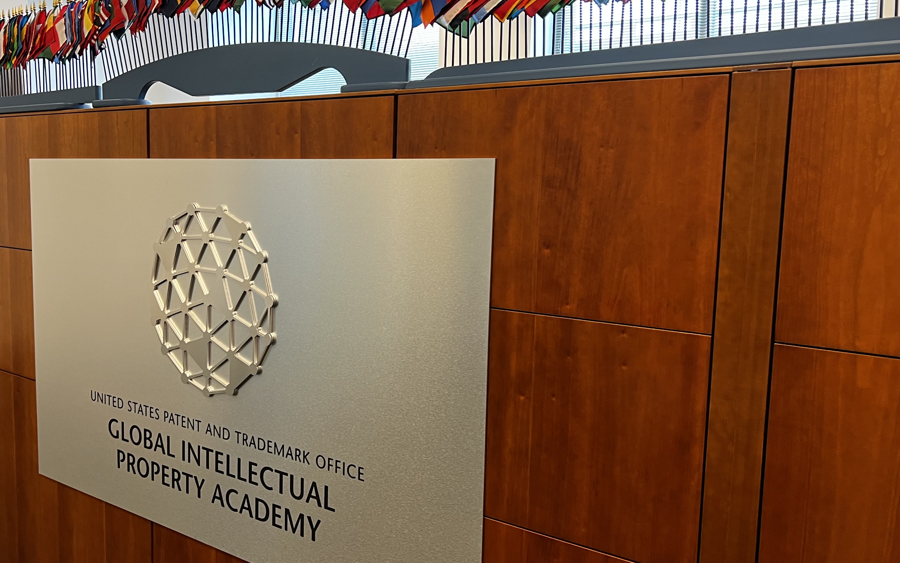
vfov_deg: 36.3
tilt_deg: -6.4
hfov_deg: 55.1
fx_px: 858
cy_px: 273
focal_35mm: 35
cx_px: 386
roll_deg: -1.2
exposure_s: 1/60
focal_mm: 5.7
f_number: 1.5
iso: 100
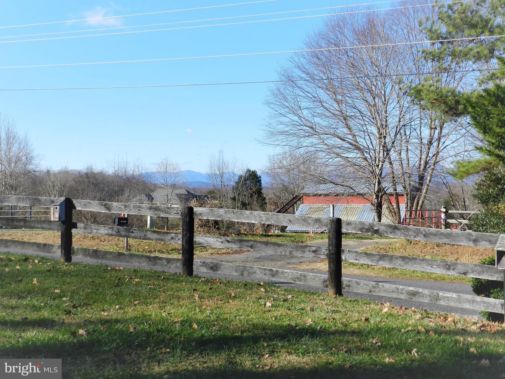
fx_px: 773
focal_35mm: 53
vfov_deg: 27.5
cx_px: 252
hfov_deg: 36.2
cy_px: 190
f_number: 4.4
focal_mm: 9.4
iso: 160
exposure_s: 1/640
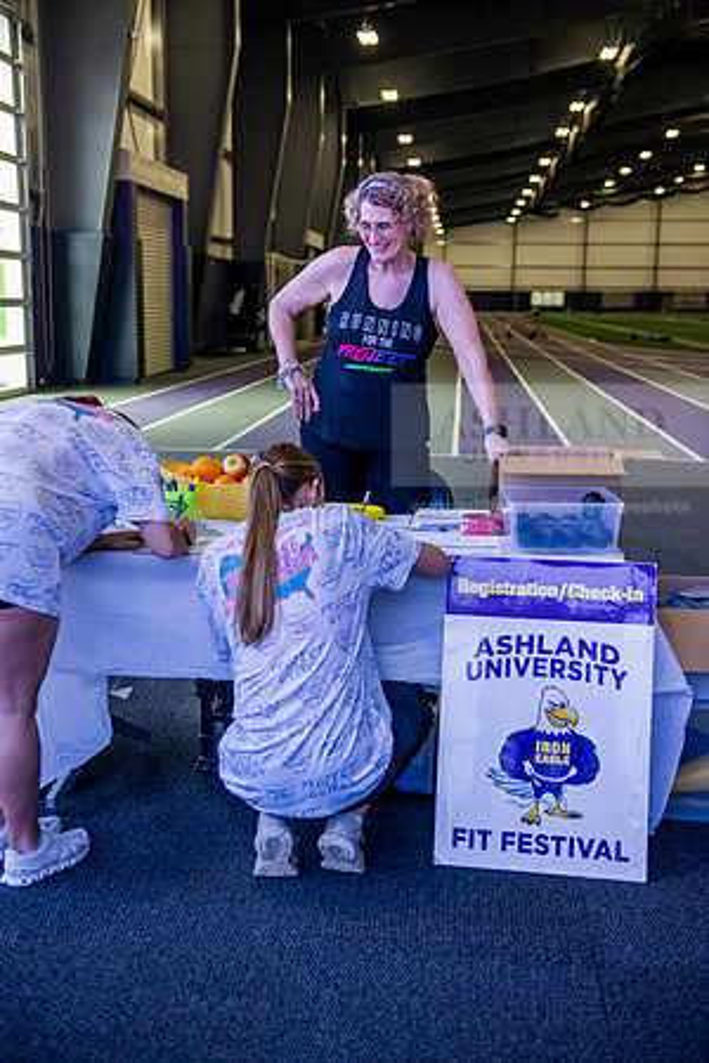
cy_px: 532
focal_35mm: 45
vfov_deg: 43.6
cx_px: 354
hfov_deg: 29.9
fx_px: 1329
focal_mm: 45
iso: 800
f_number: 3.2
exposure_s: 1/250
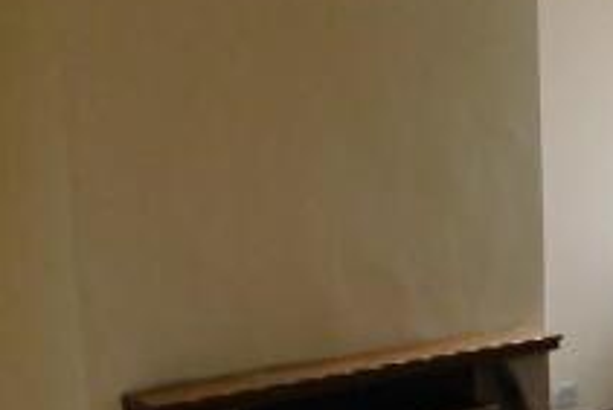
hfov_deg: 27.4
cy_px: 315
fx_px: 1125
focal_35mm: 66
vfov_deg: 20.5
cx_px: 705
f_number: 3
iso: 400
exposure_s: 1/30
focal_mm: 4
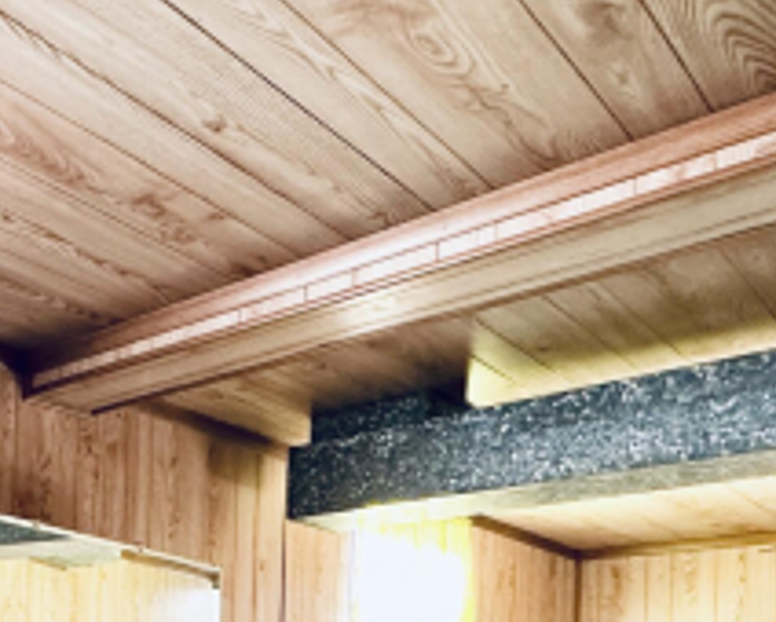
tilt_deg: -1.5
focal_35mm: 43
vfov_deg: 30.1
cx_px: 75
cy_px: 735
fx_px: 988
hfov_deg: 39.7
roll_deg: +0.3
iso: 320
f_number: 2.2
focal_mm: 2.22
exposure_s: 1/74
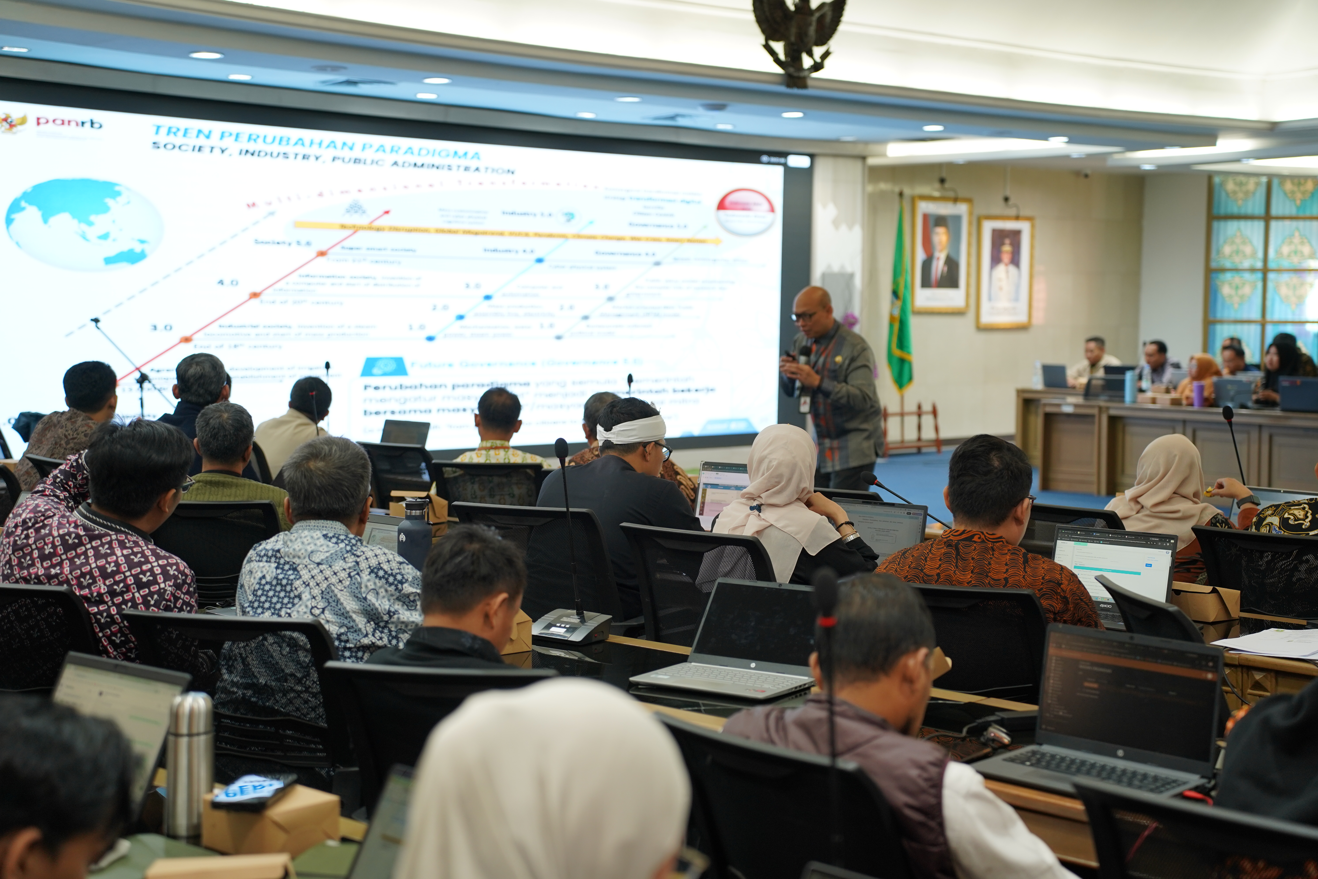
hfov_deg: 36.9
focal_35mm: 54
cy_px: 440
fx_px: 1977
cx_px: 659
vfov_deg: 25.1
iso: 500
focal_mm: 54
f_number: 2.8
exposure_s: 1/100
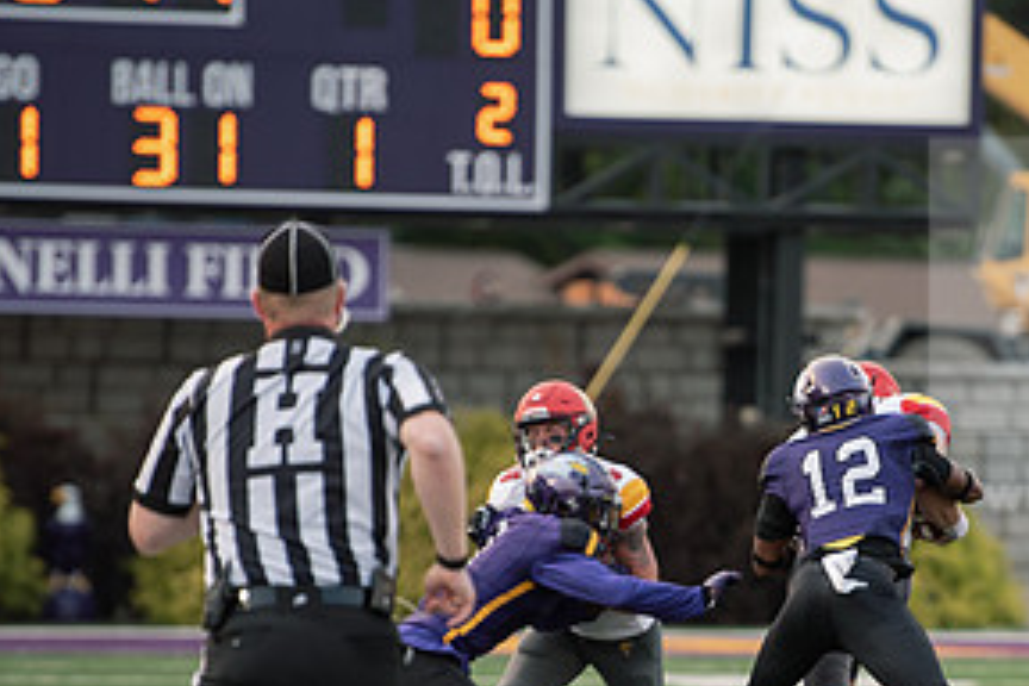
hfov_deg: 5.1
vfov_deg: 3.4
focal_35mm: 403
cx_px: 822
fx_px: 11518
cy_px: 570
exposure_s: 1/500
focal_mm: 200
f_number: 3.2
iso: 640
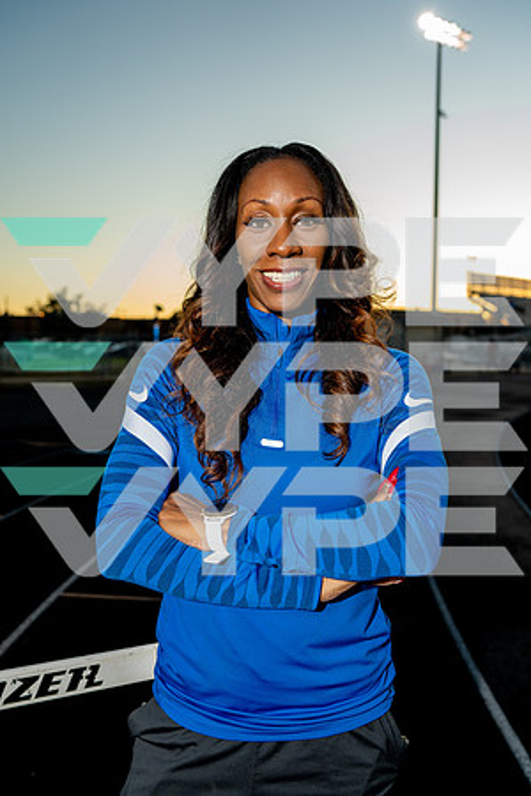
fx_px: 774
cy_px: 398
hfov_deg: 37.9
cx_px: 266
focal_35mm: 35
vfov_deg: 54.4
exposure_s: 1/200
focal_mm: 35
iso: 200
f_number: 3.5
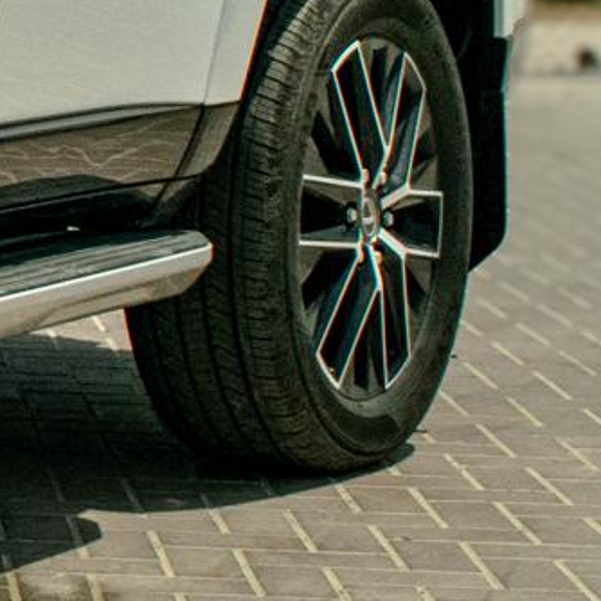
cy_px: -124
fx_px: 3496
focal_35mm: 178
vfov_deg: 9.7
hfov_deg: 8.3
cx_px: -1214
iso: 400
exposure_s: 1/500
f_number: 11
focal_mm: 21
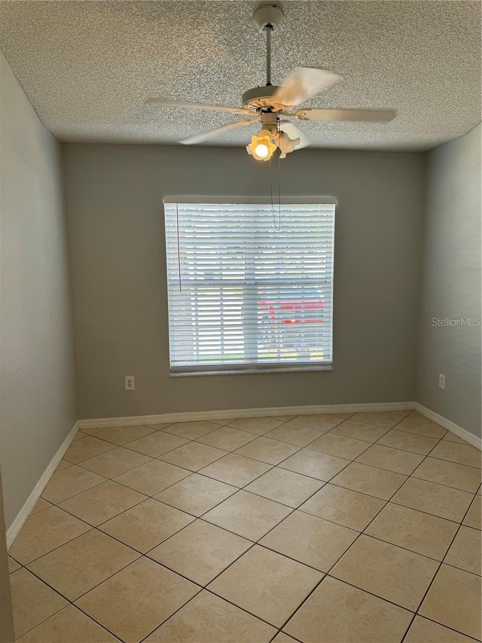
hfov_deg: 56.8
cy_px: 322
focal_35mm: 24
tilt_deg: -7.9
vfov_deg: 71.6
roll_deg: +1.1
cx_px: 241
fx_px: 446
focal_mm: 6.86
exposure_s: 1/135
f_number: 1.78
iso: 64
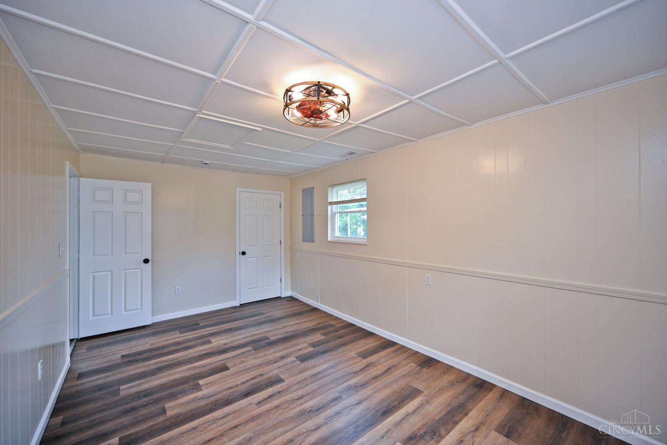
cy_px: 222
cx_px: 334
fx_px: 259
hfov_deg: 104.3
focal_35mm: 14
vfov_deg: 81.2
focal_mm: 14
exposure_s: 1/60
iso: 250
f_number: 4
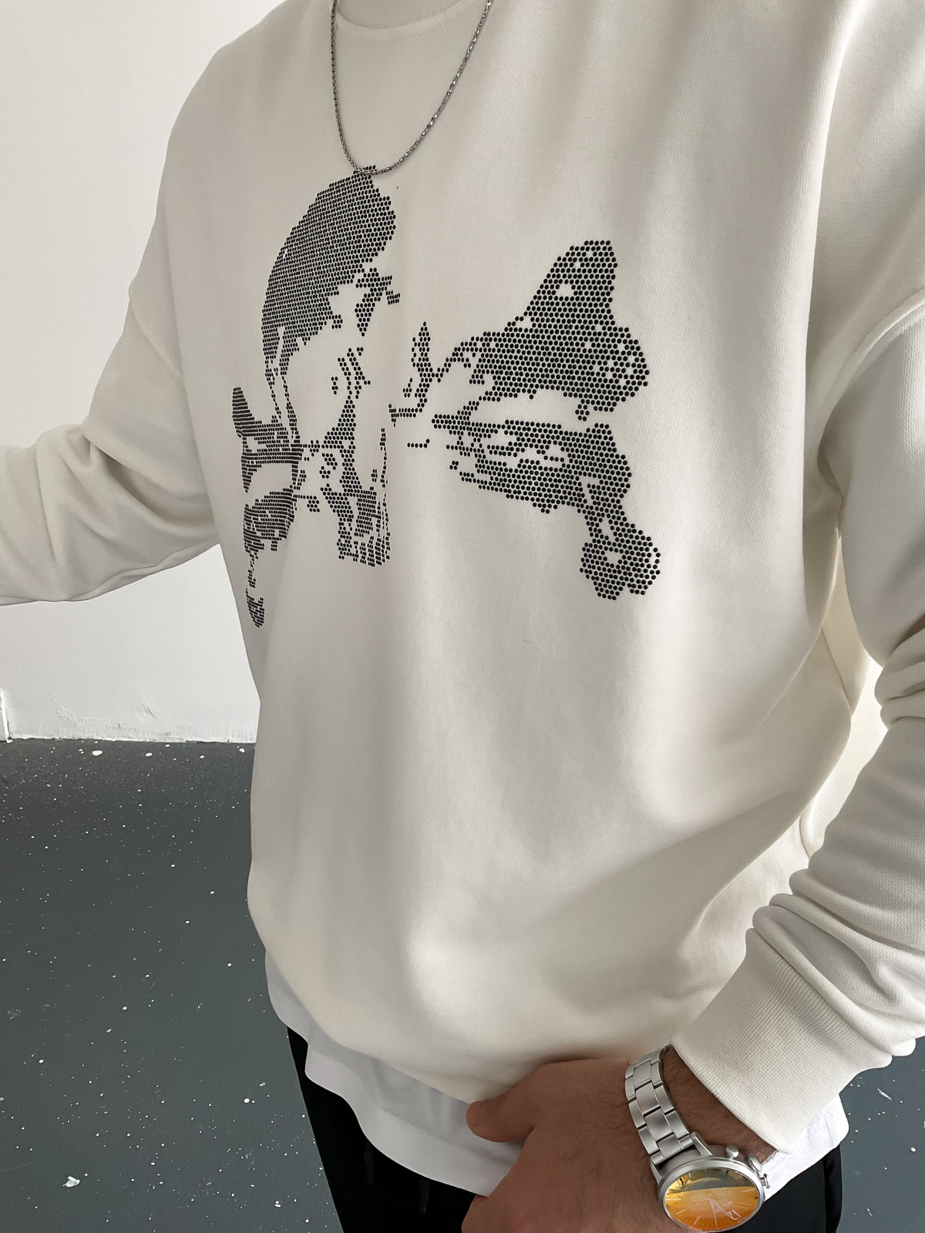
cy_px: 616
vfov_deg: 61.7
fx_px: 1033
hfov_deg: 48.2
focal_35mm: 29
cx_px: 462
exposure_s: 1/120
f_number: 1.8
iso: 64
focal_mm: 3
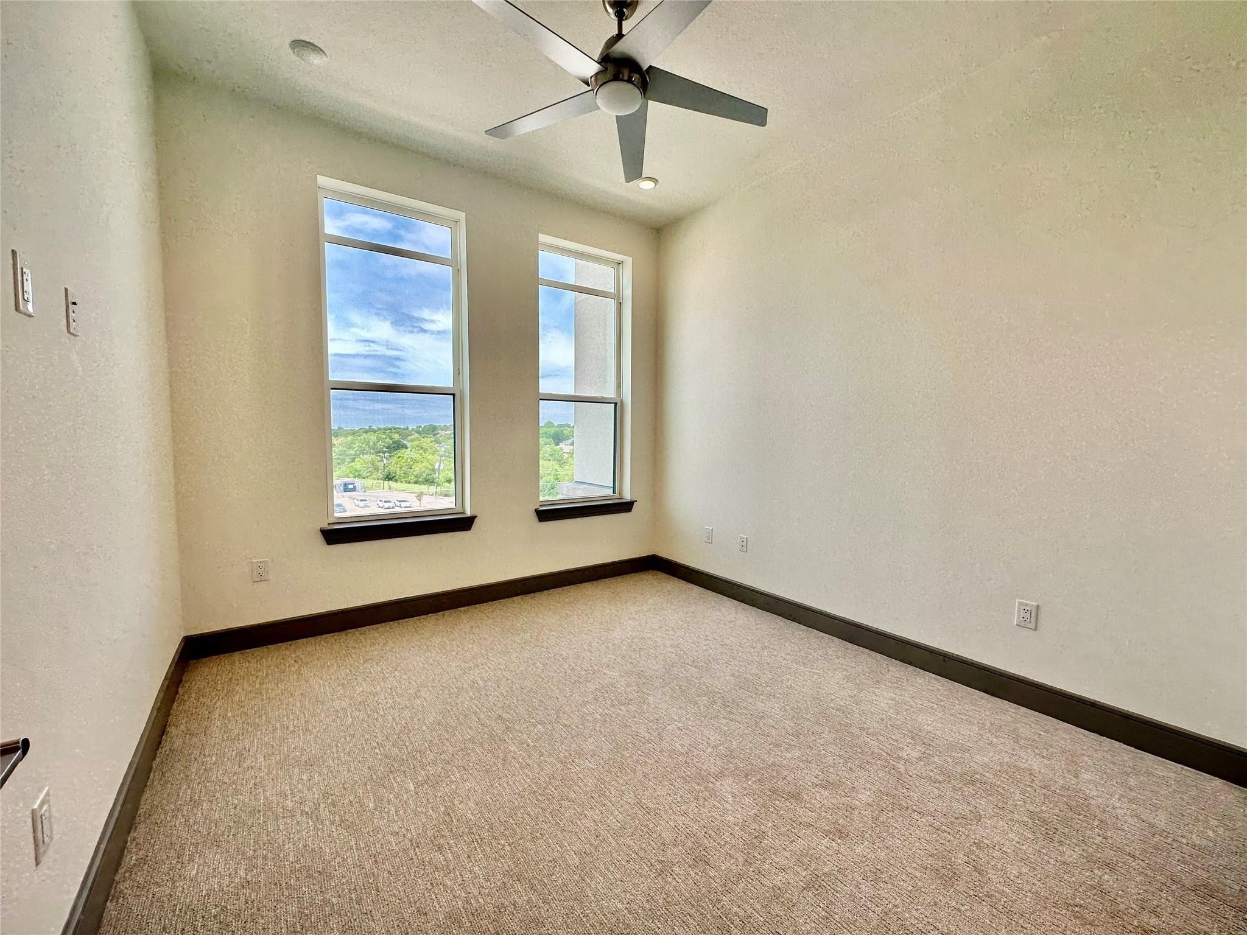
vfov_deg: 85.7
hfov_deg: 102.1
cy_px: 468
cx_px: 624
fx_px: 504
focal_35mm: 14
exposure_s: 1/302
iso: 40
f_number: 2.2
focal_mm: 2.22
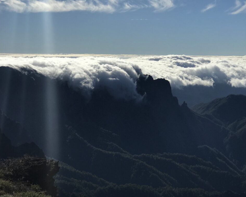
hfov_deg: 31.5
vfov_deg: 25.4
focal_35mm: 60
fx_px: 437
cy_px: 99
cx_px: 125
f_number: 2.8
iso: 20
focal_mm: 6.6
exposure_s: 1/2907
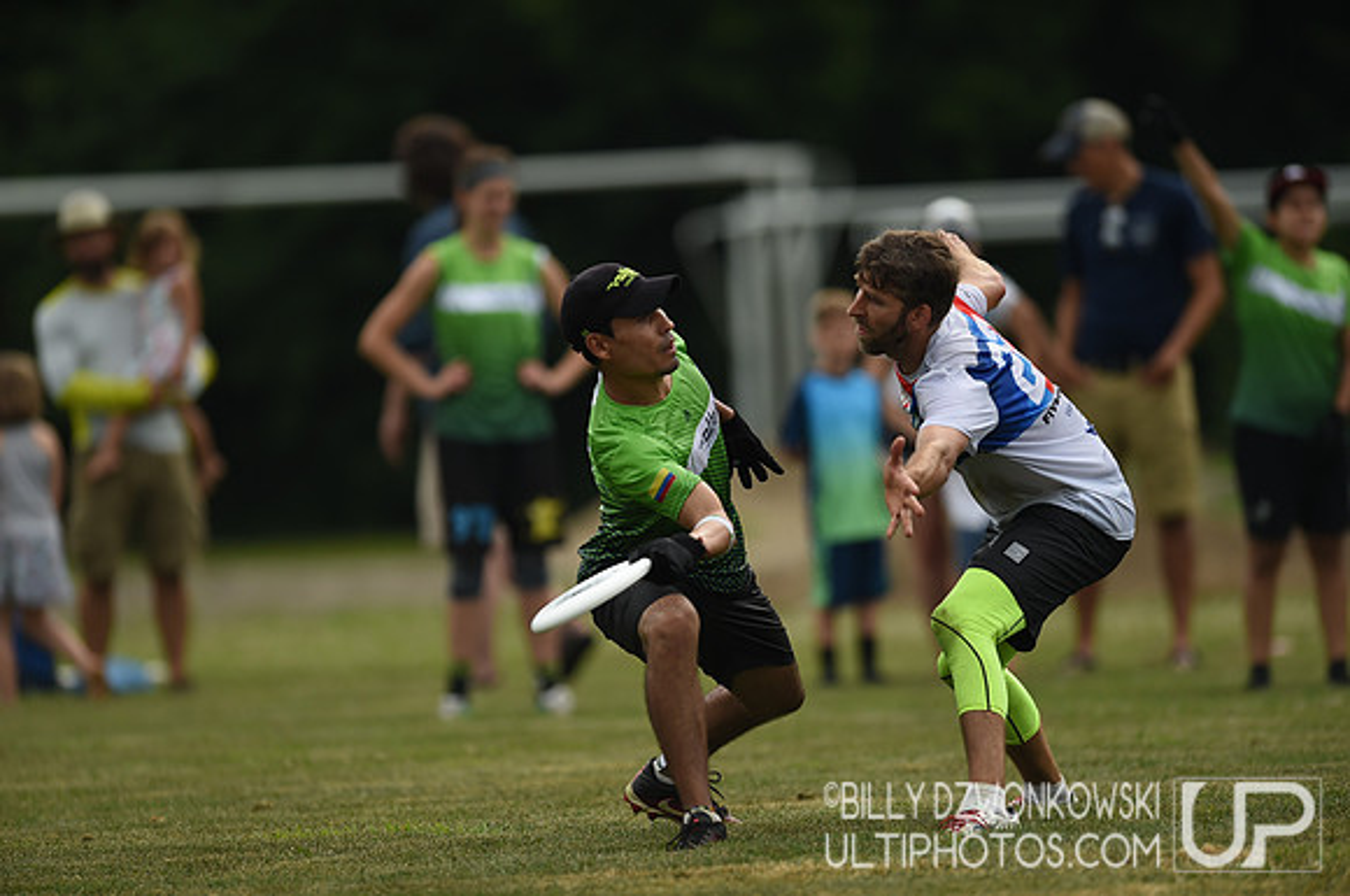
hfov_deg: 5.2
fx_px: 14979
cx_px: 675
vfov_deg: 3.4
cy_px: 448
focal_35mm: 400
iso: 320
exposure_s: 1/4000
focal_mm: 400
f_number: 2.8
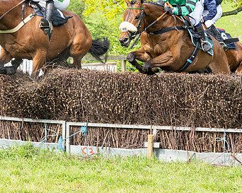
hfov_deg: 8.1
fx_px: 1710
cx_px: 31
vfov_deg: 6.5
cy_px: 83
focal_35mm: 239
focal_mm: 70
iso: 400
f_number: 5.6
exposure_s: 1/1250
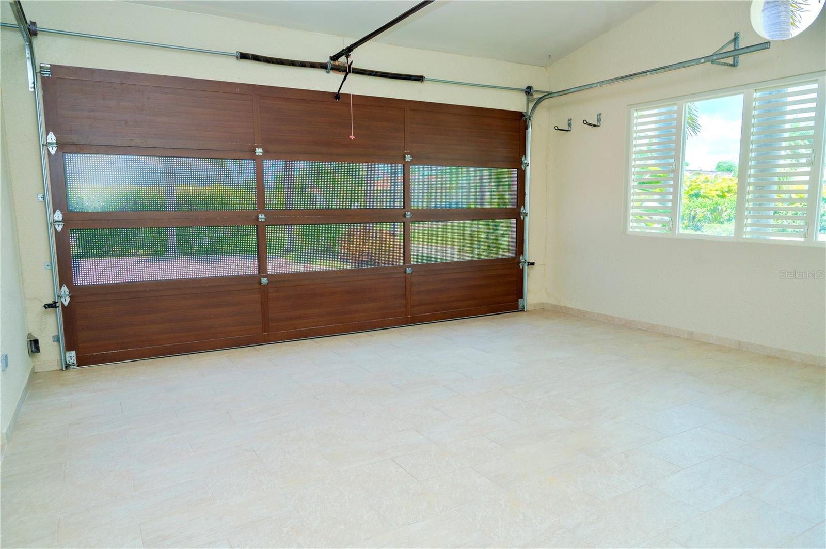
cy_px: 274
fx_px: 550
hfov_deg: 73.8
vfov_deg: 53.0
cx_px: 413
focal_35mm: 24
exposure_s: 1/200
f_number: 6.3
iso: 250
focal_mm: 24
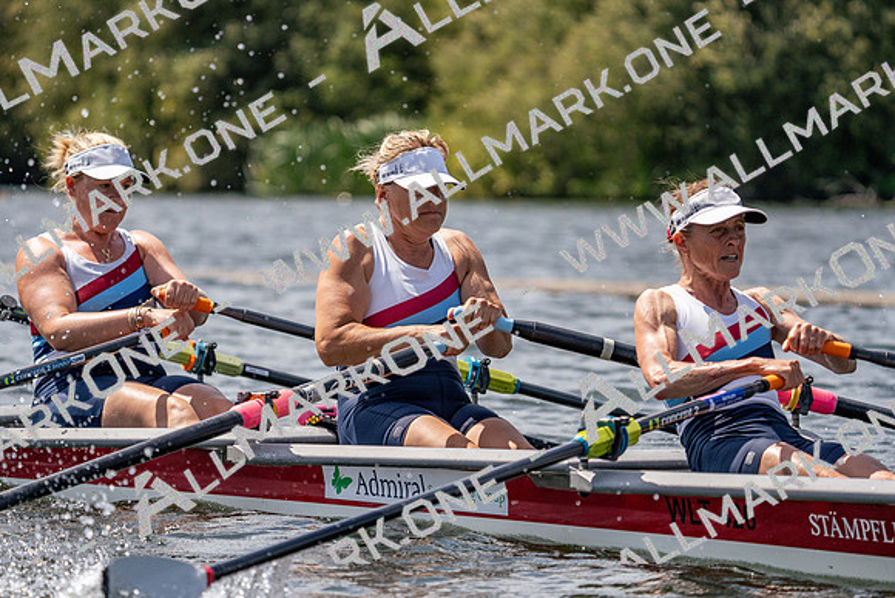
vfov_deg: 5.5
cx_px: 448
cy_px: 299
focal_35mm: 252
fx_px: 6266
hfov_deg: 8.2
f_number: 5.6
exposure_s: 1/2000
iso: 250
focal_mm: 252
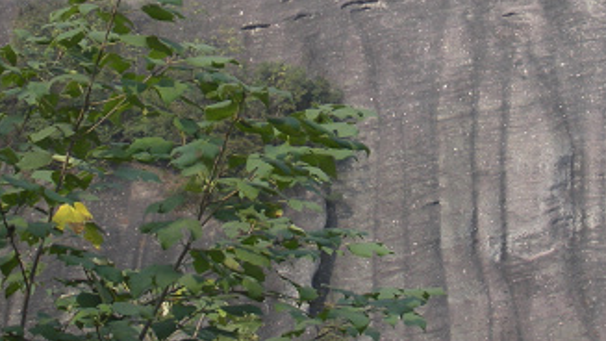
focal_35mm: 96
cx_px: 439
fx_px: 1543
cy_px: -143
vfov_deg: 12.1
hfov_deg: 22.1
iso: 64
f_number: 3.5
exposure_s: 1/336
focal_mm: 6.3
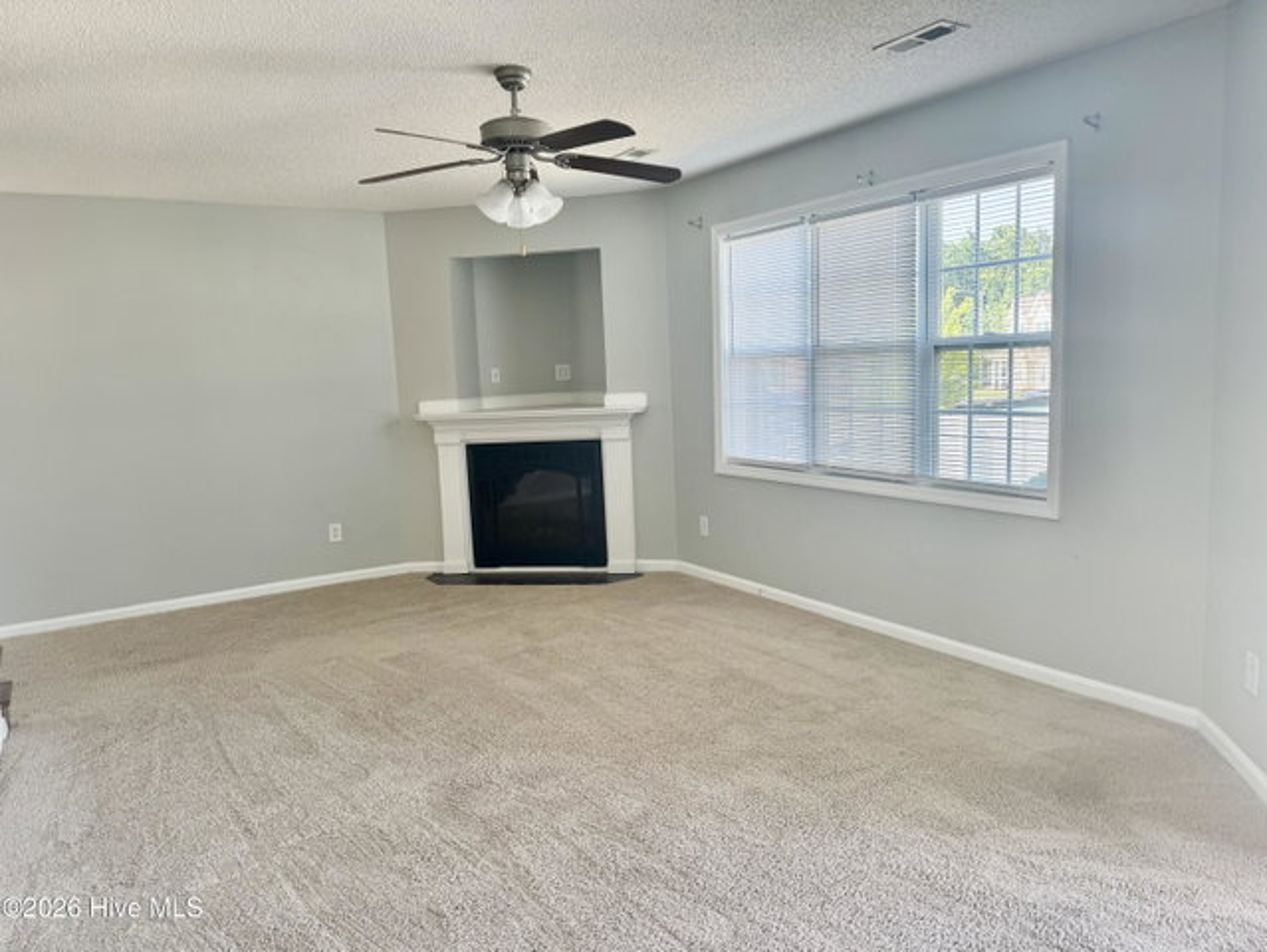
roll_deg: +2.3
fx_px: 879
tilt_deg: -7.6
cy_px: 476
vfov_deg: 56.9
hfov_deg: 71.6
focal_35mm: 24
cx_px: 634
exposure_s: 1/121
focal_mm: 6.76
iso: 100
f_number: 1.78
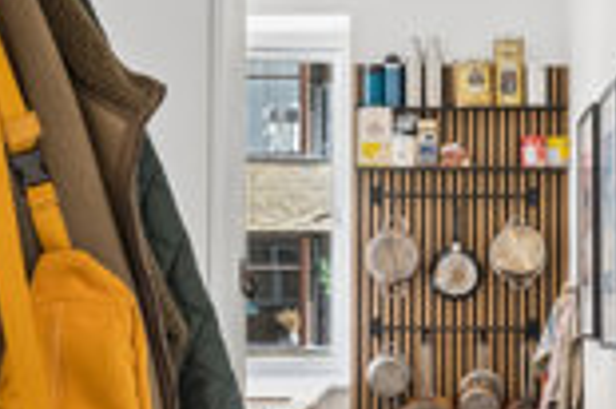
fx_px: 1761
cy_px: 280
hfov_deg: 19.8
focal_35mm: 103
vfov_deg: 13.2
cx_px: 421
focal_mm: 20
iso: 160
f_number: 10
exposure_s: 1/6
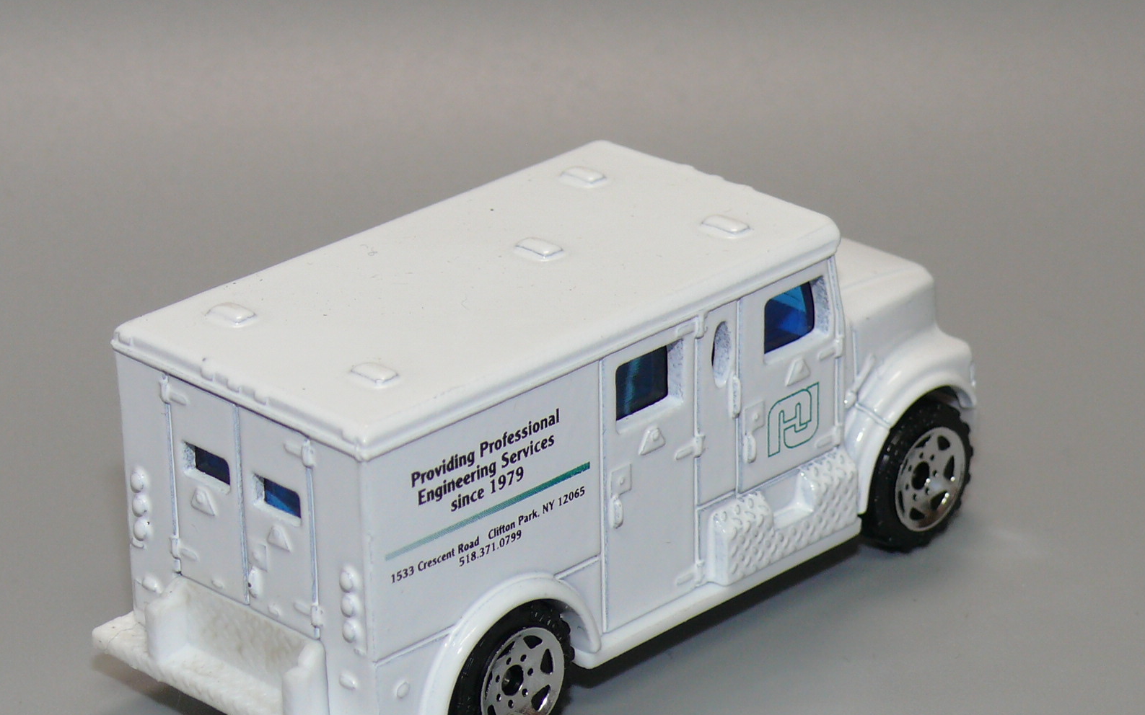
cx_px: 570
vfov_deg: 10.5
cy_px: 395
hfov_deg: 16.7
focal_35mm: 125
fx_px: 3901
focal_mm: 14.4
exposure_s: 1/30
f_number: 4
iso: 100
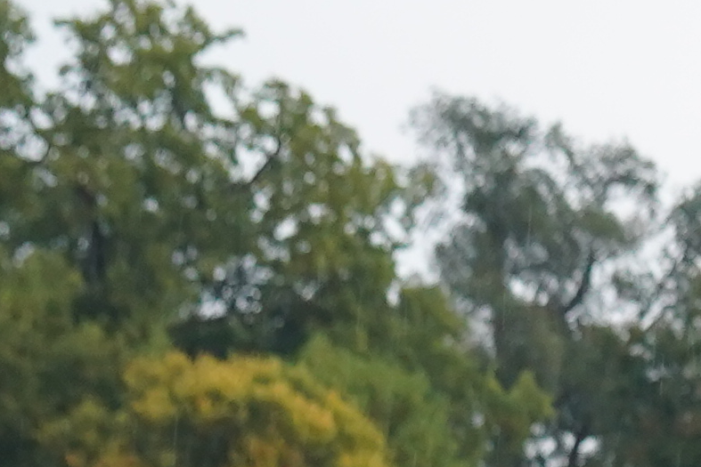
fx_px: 3564
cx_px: 1634
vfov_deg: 7.1
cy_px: 1052
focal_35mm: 183
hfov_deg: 10.0
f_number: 4
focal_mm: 24
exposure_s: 1/160
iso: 1600
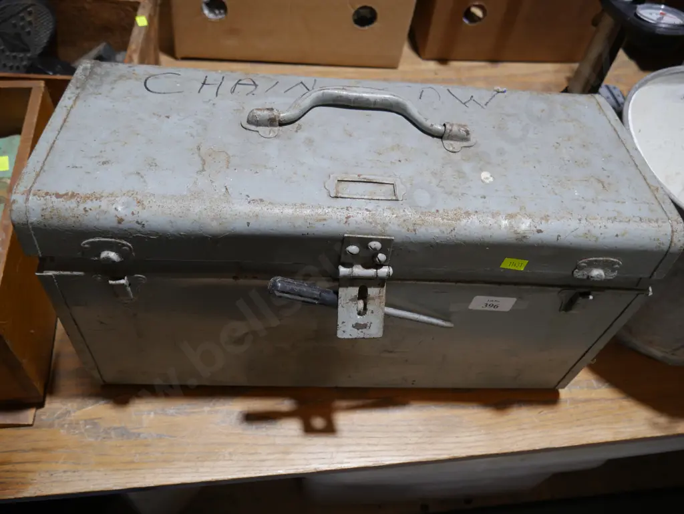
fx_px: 593
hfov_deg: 59.9
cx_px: 342
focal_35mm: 30
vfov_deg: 46.8
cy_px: 257
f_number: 3.6
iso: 250
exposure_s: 1/60
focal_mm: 15
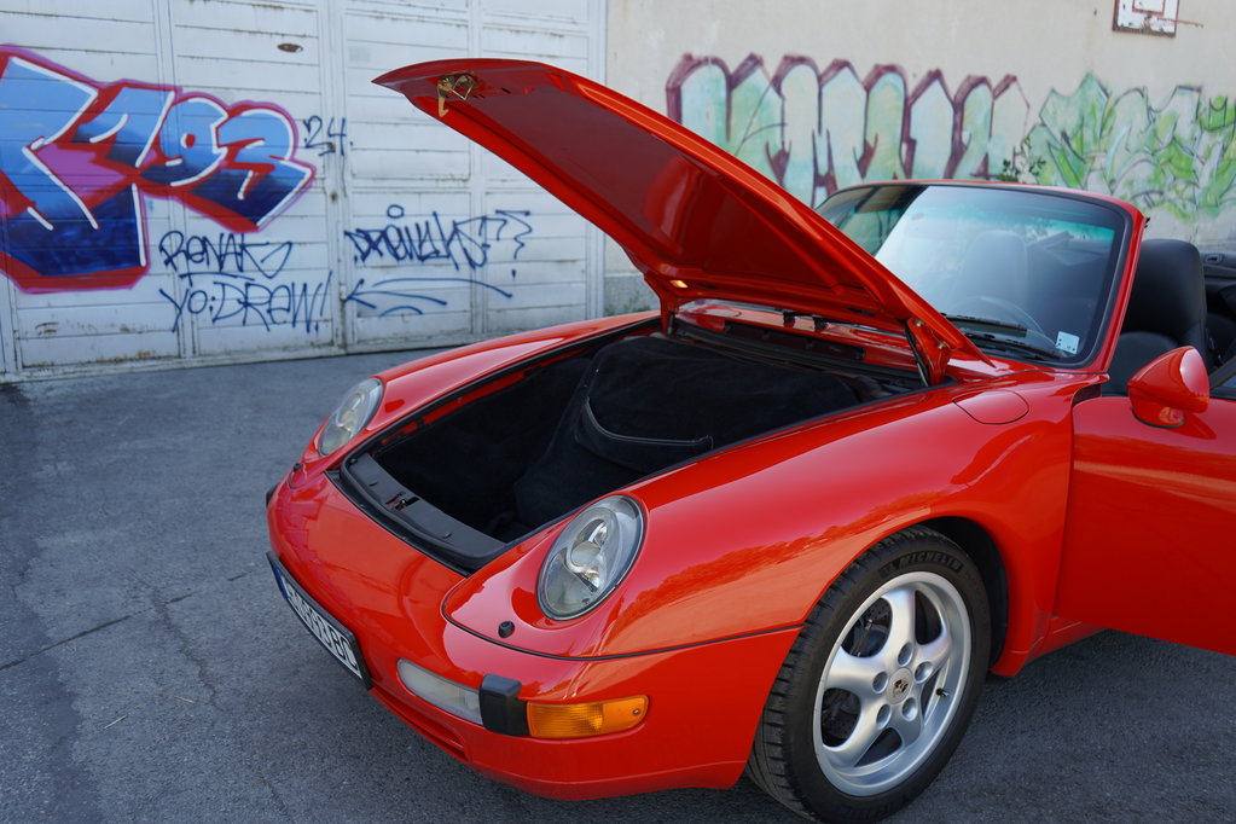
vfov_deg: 43.6
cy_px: 412
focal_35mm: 30
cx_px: 618
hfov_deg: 61.9
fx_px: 1030
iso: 125
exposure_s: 1/160
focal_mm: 30
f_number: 4
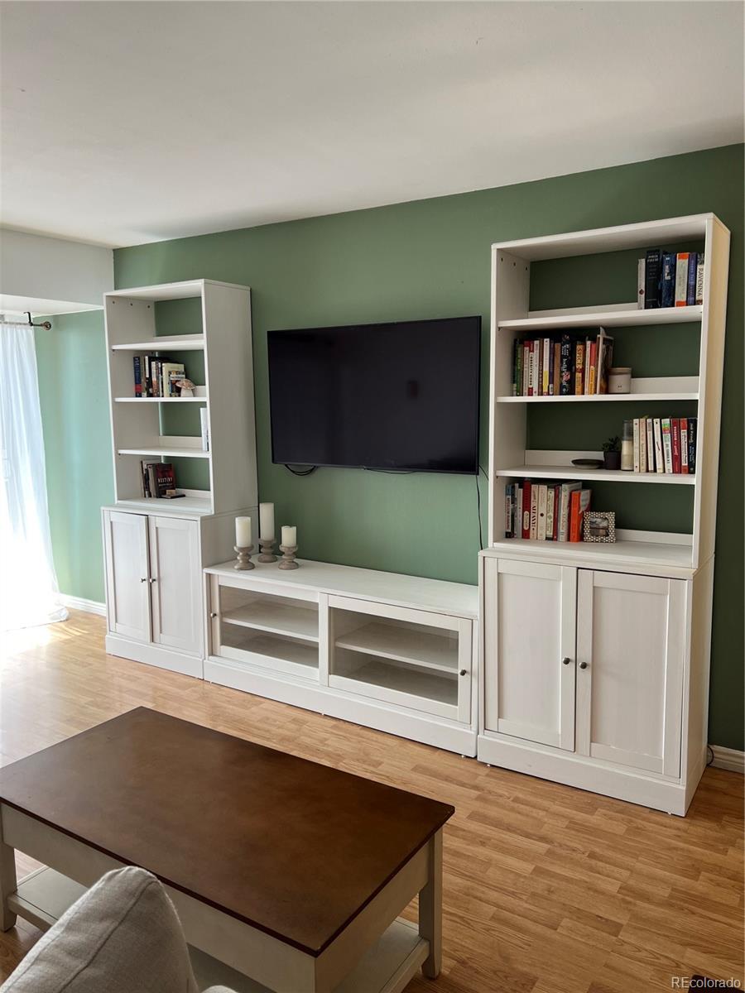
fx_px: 746
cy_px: 496
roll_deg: +0.9
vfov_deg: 67.3
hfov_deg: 53.1
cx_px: 372
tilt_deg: -7.1
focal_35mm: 26
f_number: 1.5
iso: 64
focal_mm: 5.7
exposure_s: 1/60
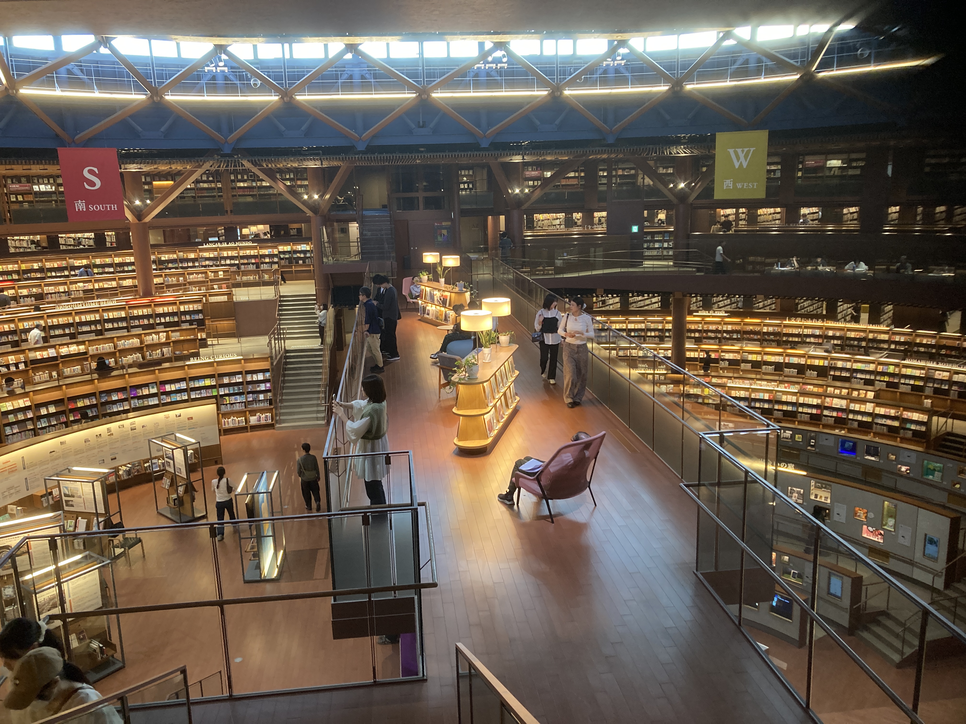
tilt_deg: -11.6
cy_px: 362
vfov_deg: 49.7
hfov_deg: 63.4
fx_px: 781
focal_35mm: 28
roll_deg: +1.5
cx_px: 483
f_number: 1.8
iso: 160
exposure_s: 1/60
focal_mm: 3.99
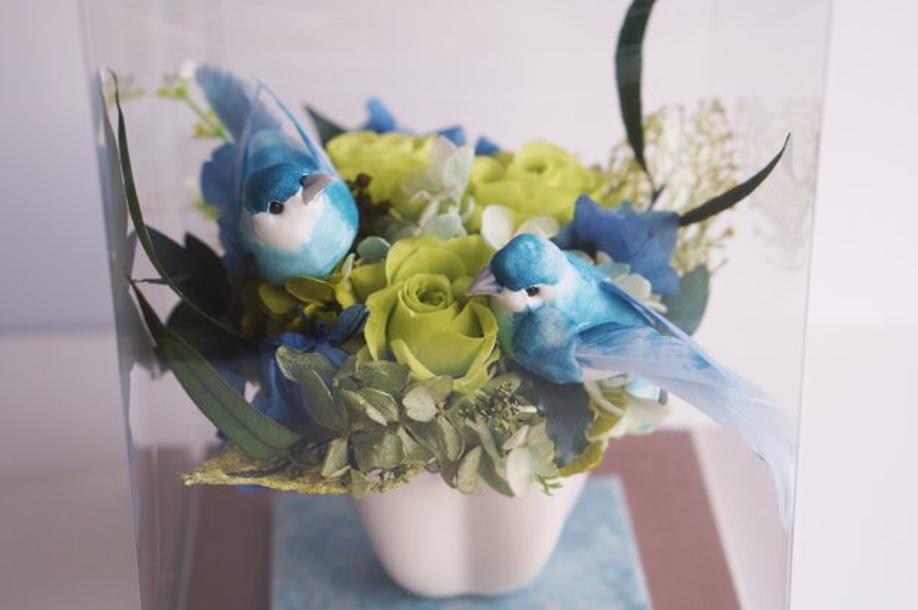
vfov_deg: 18.1
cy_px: 305
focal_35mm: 75
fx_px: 1910
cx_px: 459
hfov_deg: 27.0
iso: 200
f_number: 4
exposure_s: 1/80
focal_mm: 50
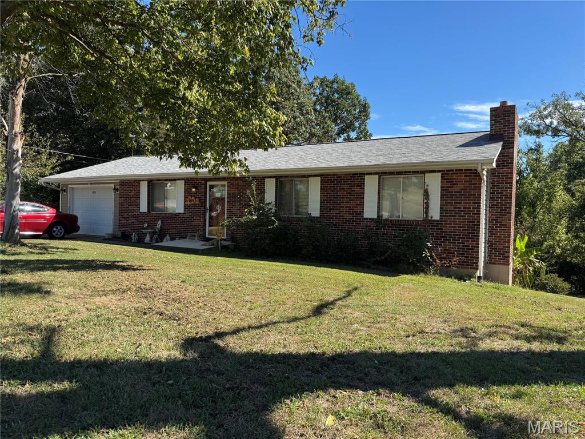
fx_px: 406
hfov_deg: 71.6
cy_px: 220
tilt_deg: -1.7
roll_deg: -1.1
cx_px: 292
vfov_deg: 56.8
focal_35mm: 24
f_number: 1.78
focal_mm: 6.76
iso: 80
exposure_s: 1/1980
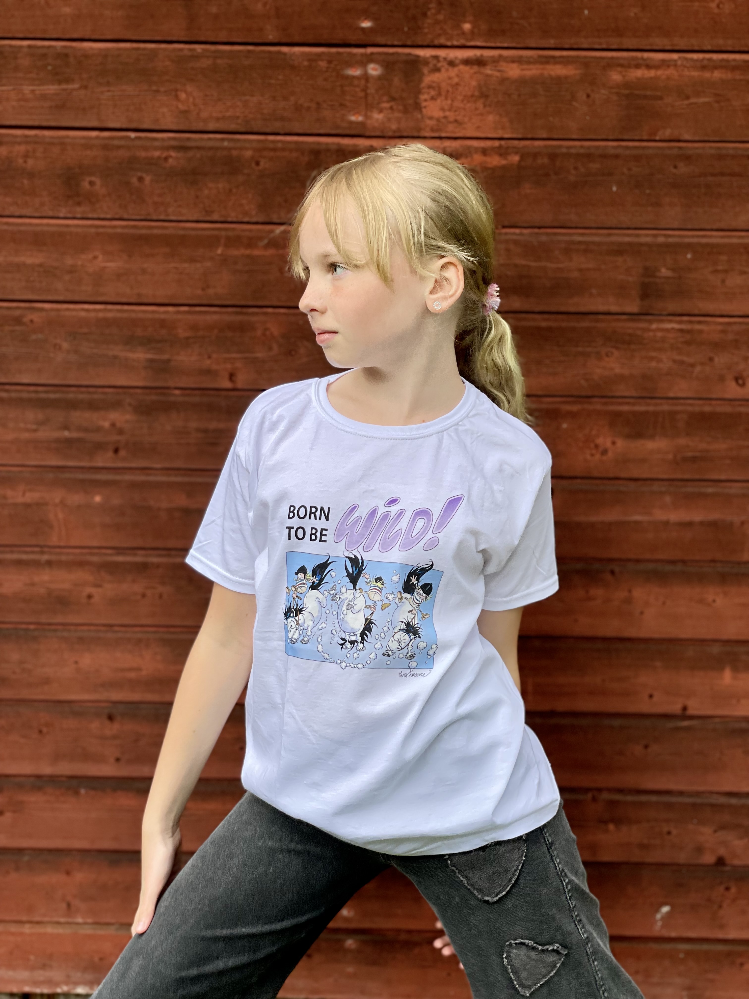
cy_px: 500
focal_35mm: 52
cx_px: 374
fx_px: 1500
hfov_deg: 28.0
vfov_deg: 36.8
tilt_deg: -11.3
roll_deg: -1.8
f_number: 2
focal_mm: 6
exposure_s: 1/215
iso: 25
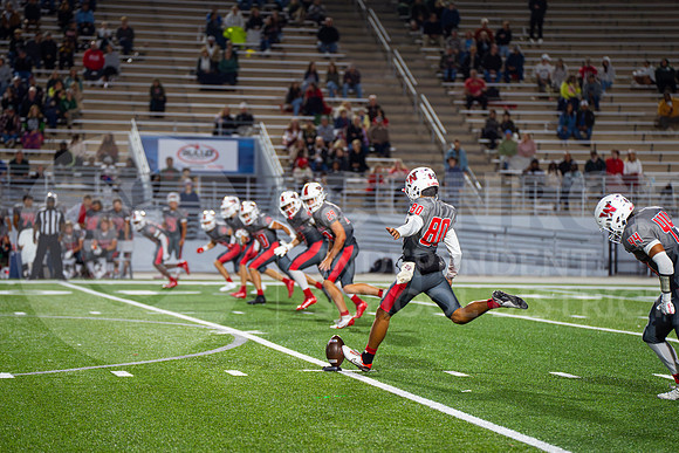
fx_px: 2641
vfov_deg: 9.8
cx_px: 340
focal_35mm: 140
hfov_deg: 14.7
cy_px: 226
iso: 3200
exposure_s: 1/1600
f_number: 3.2
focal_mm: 140
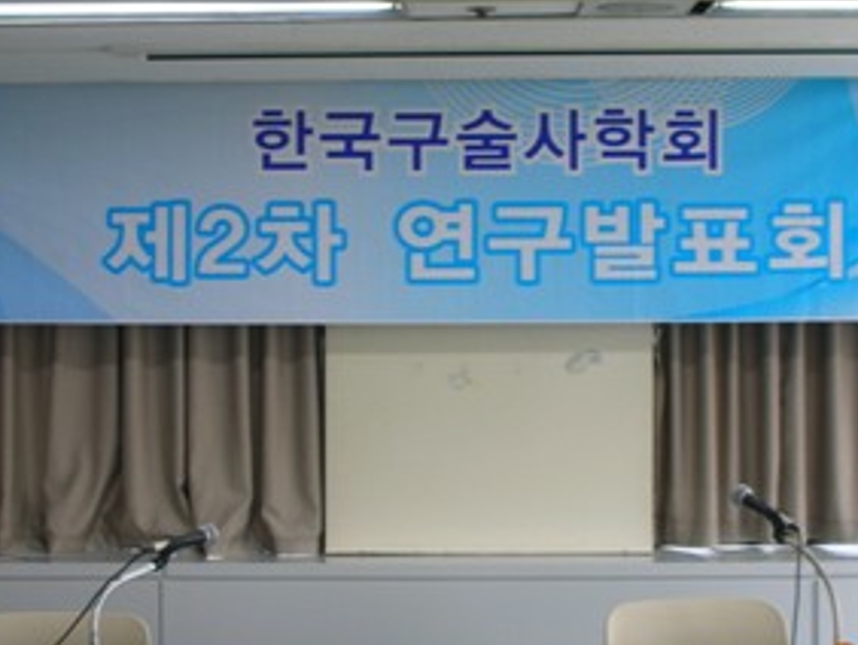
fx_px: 1811
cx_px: 496
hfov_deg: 26.6
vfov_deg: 20.2
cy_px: 256
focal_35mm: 73
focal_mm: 7.7
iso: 50
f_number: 3.5
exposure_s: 1/26.3
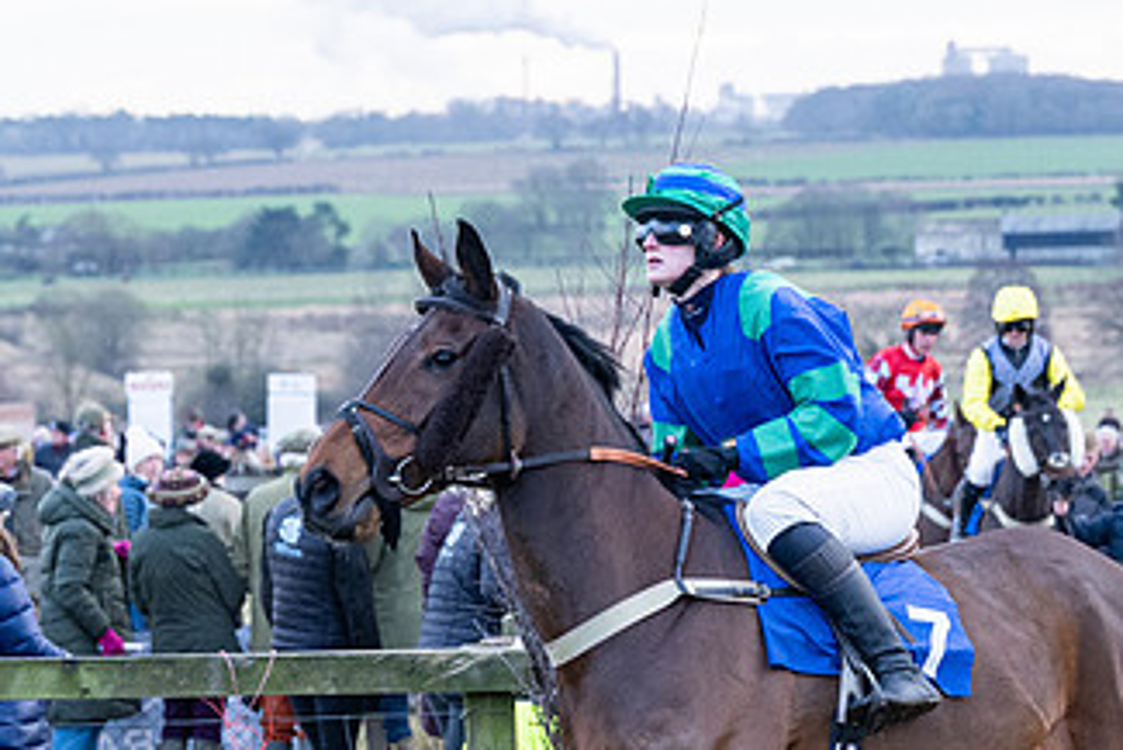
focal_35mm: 233
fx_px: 7271
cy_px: 597
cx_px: 695
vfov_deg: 5.9
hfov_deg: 8.8
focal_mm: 70
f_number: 4
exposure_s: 1/400
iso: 800
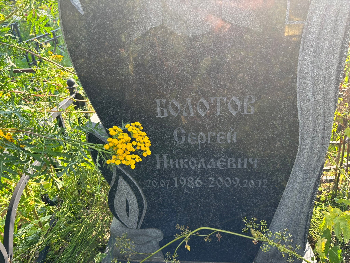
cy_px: 132
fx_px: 263
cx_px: 175
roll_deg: +3.9
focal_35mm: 26
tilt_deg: -27.0
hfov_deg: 67.3
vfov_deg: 53.1
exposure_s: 1/263
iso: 40
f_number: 1.6
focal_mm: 5.96
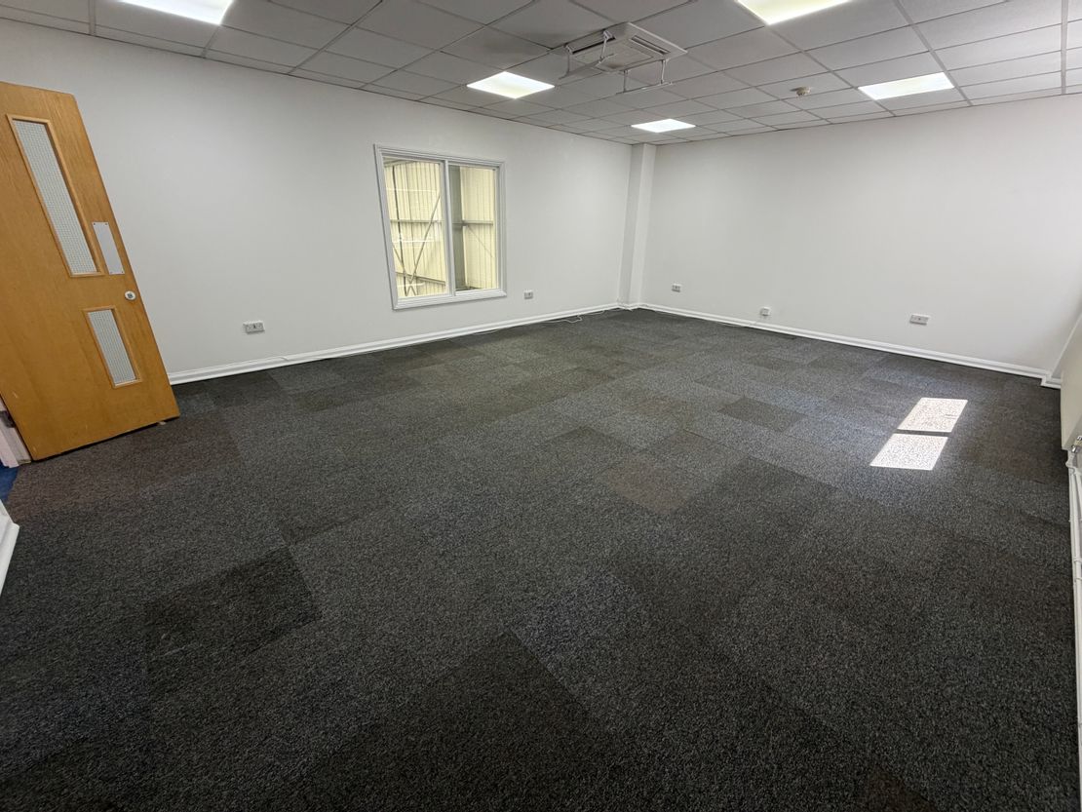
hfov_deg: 102.1
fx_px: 438
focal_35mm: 14
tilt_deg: -22.3
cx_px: 541
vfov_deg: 85.7
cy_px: 406
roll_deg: +0.2
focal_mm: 2.22
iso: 160
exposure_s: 1/100
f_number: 2.2
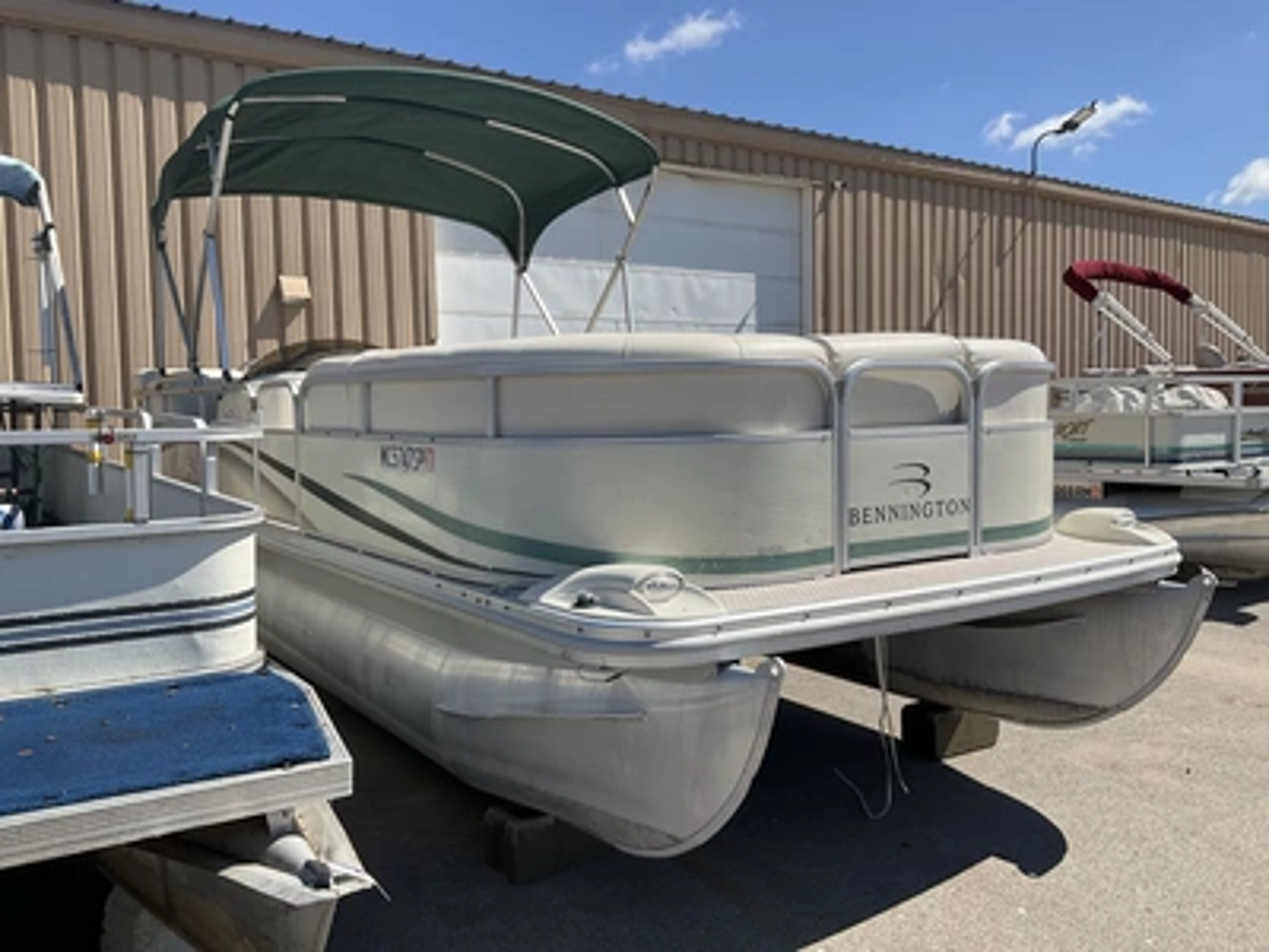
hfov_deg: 61.7
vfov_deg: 48.2
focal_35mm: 29
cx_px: 634
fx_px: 1063
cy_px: 476
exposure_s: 1/2058
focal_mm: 3
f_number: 1.8
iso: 25
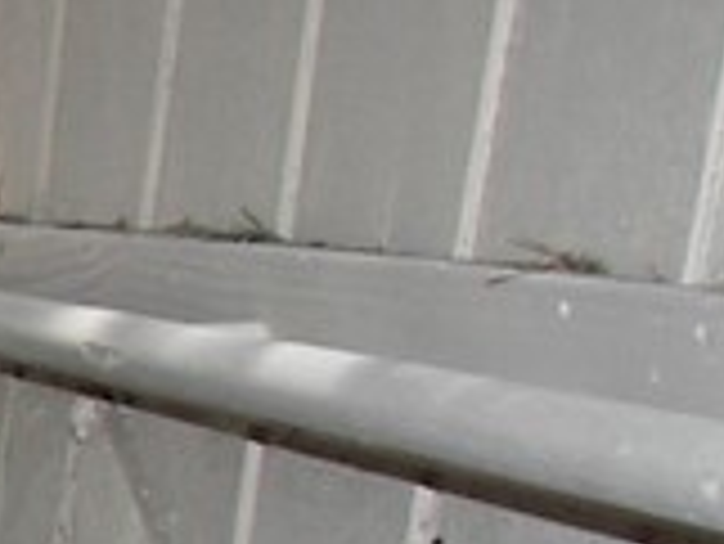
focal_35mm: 229
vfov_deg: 6.4
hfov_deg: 7.8
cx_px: -1183
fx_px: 4793
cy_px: 778
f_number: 2.8
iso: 50
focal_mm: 6
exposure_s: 1/250
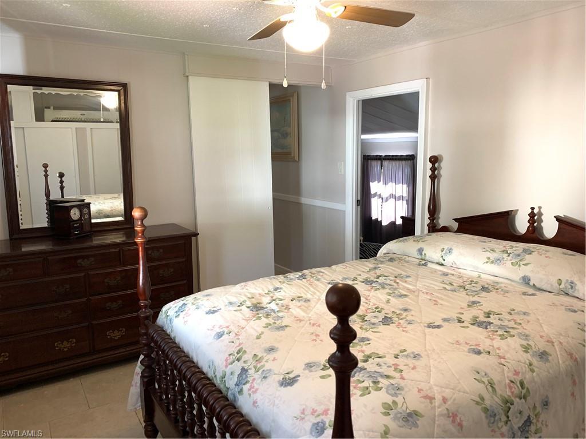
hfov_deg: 67.3
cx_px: 293
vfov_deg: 53.1
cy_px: 220
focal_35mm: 26
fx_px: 440
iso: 160
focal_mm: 4.25
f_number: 1.8
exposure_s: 1/60
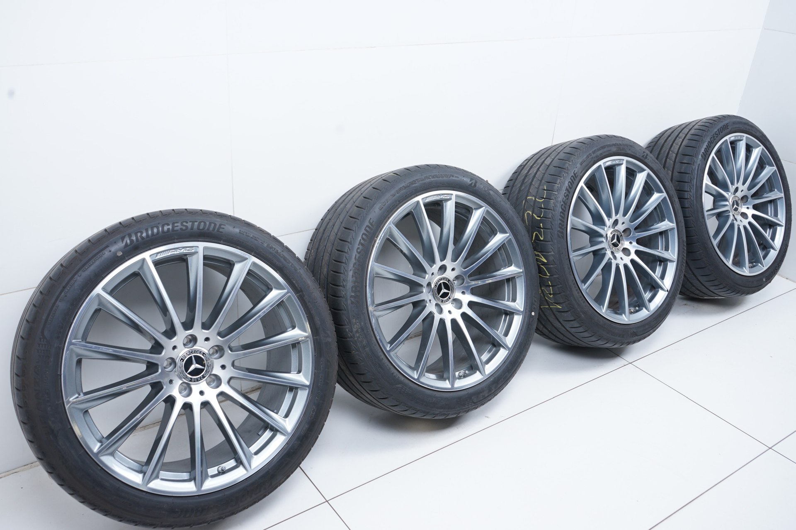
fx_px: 685
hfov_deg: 60.3
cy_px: 265
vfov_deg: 42.3
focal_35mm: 31
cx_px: 398
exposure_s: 1/125
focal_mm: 31
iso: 250
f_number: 7.1
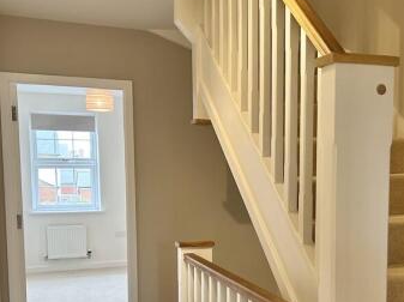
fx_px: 525
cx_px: 263
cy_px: 224
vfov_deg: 31.6
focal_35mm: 45
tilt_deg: -5.8
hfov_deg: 41.7
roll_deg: -0.1
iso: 125
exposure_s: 1/100
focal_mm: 5.7
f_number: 1.5
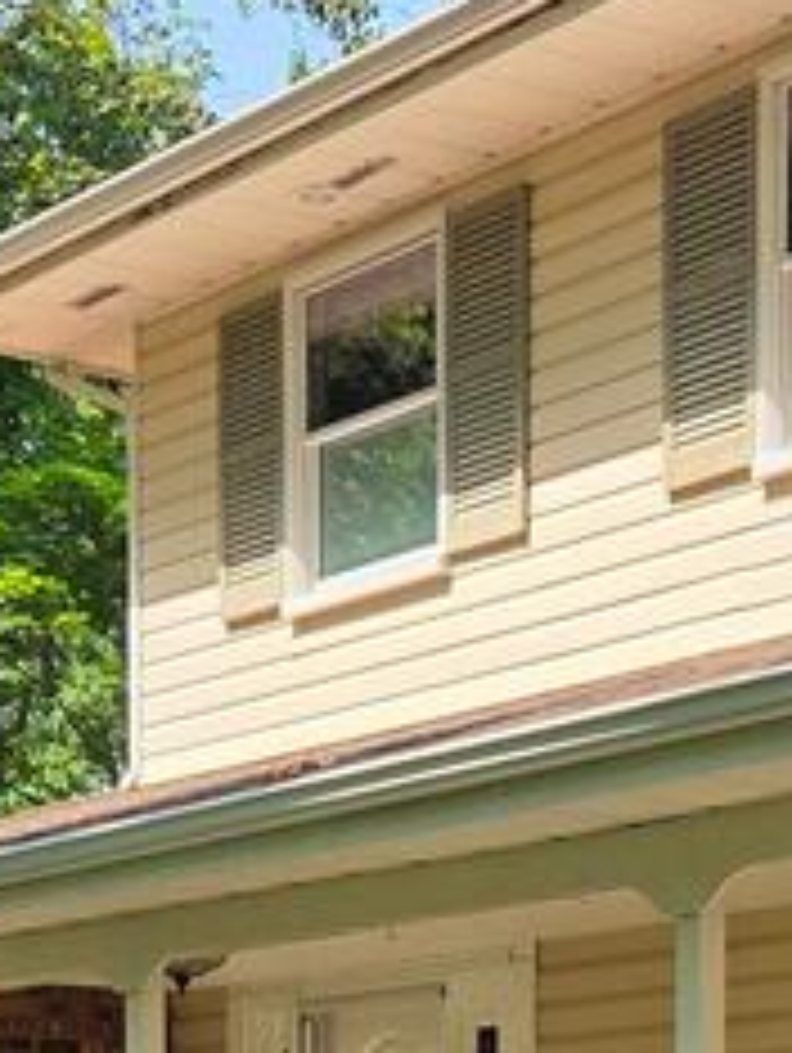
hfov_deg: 14.0
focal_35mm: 106
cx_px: 459
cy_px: 1544
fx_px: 3228
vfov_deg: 16.9
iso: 80
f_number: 1.8
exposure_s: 1/3246
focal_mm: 5.4
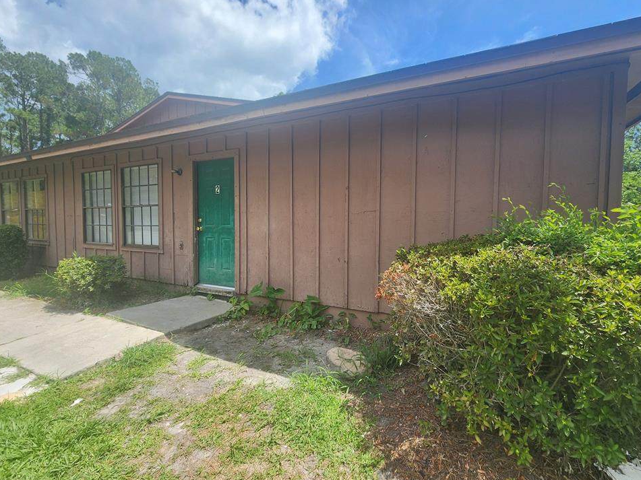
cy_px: 236
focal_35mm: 14
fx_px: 259
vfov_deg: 85.7
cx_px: 341
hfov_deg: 101.9
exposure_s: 1/1325
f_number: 2.2
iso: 50
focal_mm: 2.2
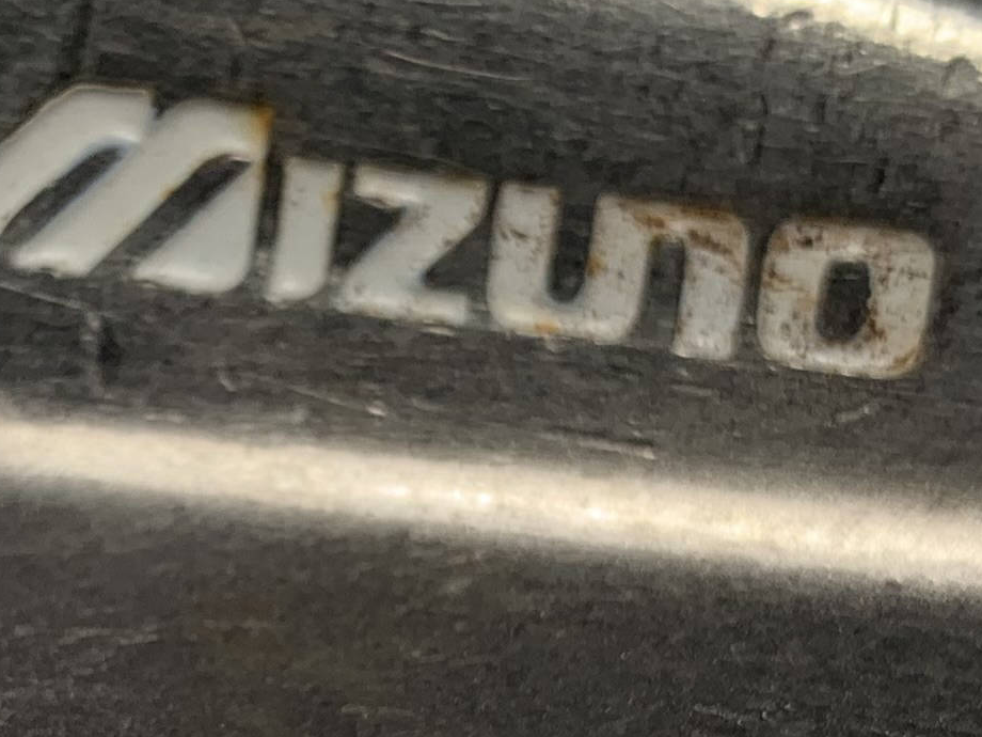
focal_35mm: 114
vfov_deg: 12.8
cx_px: 106
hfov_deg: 17.0
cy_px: 755
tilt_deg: -54.9
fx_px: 3234
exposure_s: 1/341
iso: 25
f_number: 1.8
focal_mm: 4.25
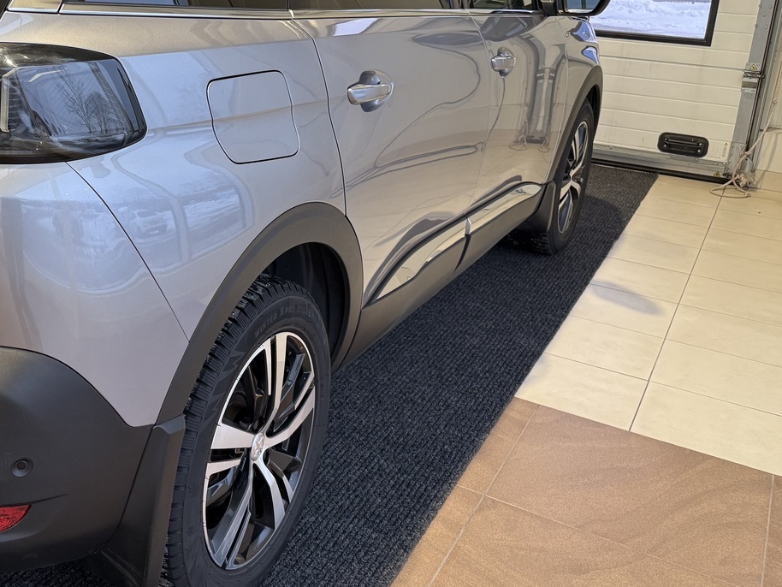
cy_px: 172
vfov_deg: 33.9
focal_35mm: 42
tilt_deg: -16.0
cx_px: 99
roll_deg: -2.3
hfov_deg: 41.7
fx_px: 949
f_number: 1.78
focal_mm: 6.76
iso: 200
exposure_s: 1/100
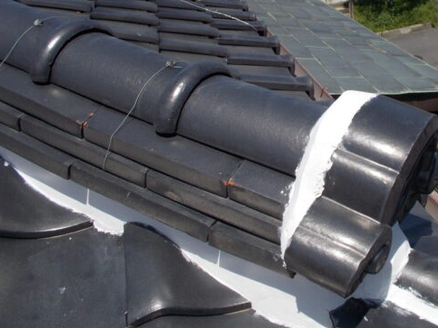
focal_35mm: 43
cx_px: 314
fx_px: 544
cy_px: 96
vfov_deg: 33.1
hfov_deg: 42.9
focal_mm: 4.1
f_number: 3.3
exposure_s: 1/1250
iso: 80
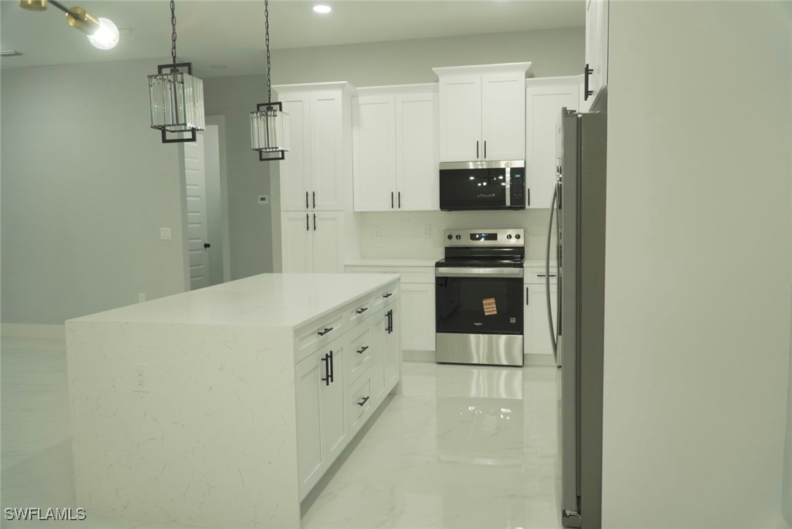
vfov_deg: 48.0
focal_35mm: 27
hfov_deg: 67.4
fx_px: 594
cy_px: 264
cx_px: 396
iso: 400
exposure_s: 1/60
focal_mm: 18
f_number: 4
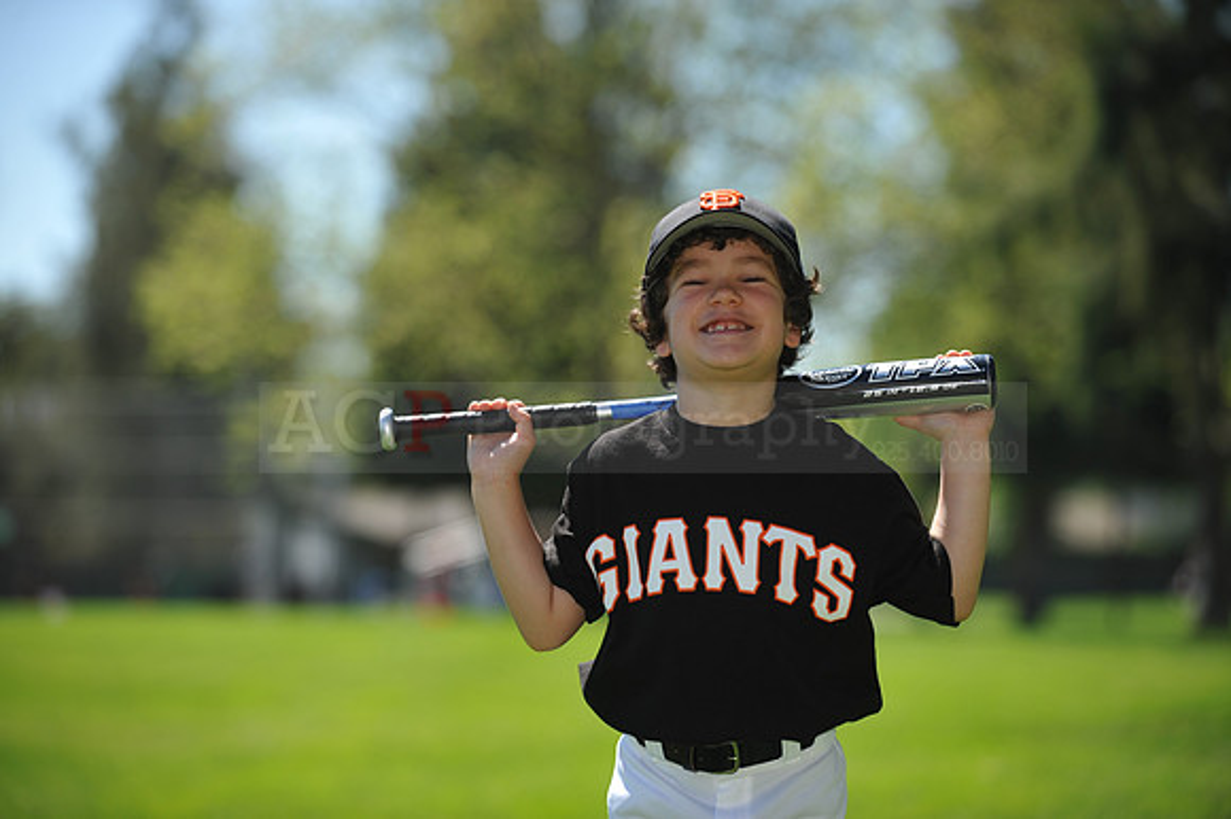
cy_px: 410
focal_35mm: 135
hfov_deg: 15.2
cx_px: 616
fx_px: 4613
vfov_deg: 10.1
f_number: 4
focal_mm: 135
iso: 200
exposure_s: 1/1250
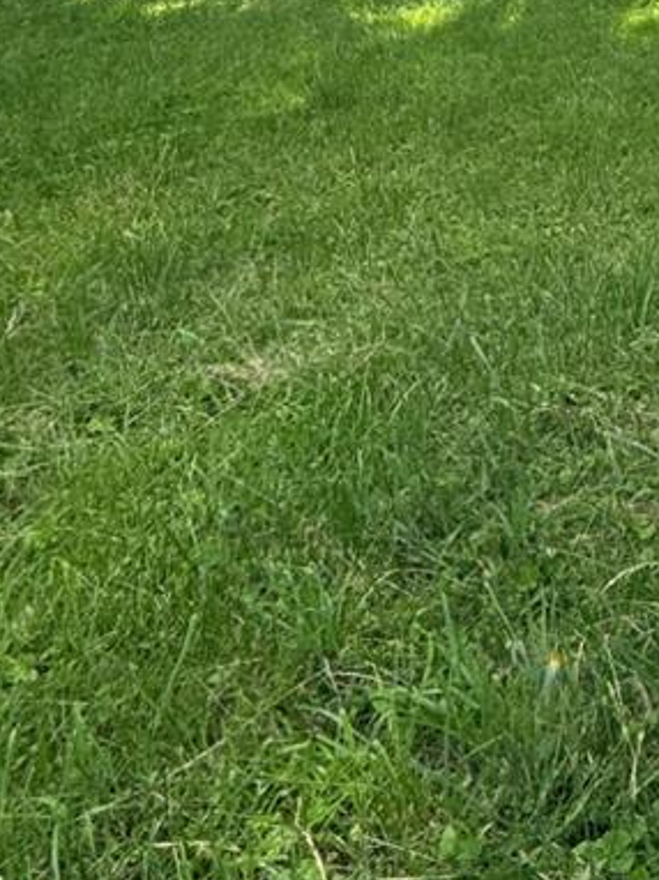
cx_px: 801
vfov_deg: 29.0
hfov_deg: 24.0
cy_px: -240
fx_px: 1398
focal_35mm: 55
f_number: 2.2
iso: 40
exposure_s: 1/529
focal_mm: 2.22
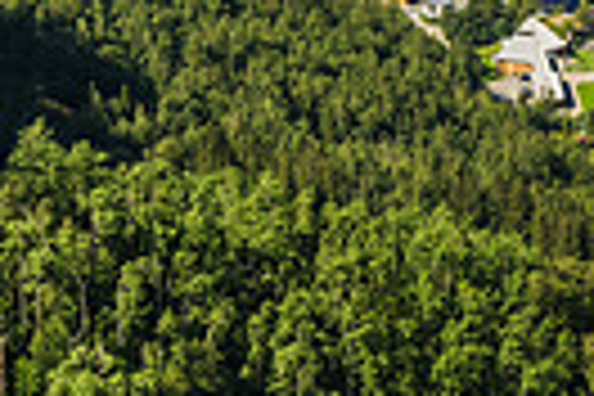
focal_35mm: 132
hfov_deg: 15.3
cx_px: 549
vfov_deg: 10.0
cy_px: -259
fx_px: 2178
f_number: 18
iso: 200
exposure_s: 1/125
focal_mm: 30
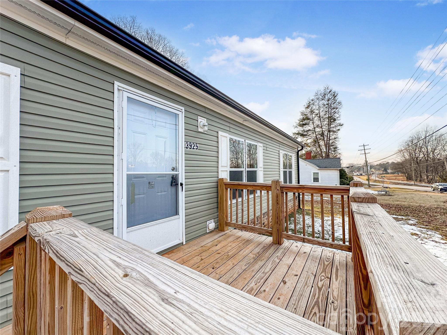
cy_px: 168
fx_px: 181
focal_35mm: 14
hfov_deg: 102.1
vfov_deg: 85.7
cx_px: 224
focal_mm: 2.22
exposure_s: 1/470
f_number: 2.2
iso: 40
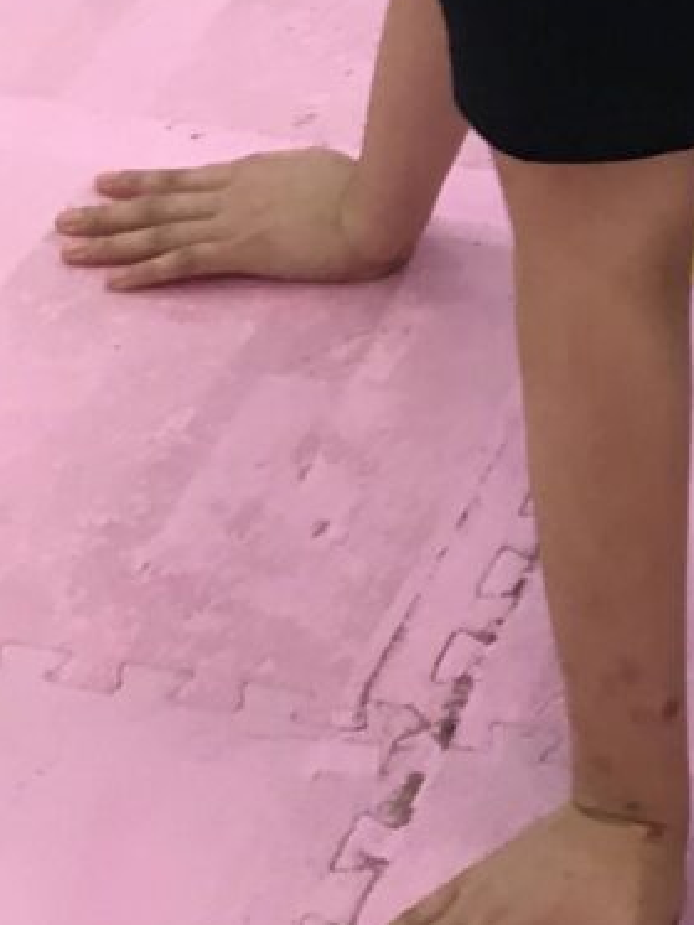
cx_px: 1428
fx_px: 3740
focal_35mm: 140
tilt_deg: -28.6
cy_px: -419
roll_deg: -4.4
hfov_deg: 9.8
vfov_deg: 13.4
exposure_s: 1/30
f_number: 2.2
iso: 40
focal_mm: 4.15
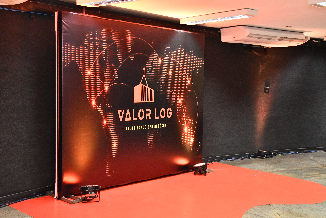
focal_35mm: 45
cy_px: 109
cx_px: 163
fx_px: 407
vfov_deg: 29.9
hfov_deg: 43.6
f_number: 4.2
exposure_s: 1/160
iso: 4500
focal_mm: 30
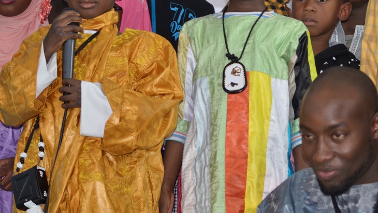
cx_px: 237
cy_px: 55
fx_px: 1544
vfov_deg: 7.9
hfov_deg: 13.9
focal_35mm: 154
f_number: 4
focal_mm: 70
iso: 640
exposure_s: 1/50
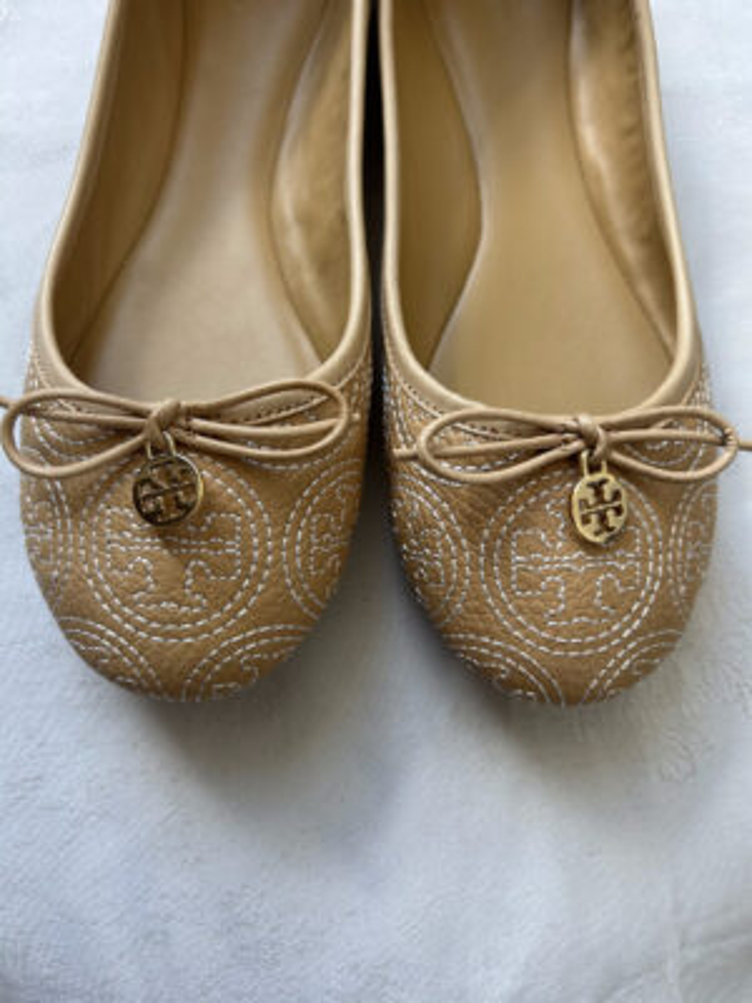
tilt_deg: -77.0
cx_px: 376
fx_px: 753
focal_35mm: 26
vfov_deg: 67.3
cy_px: 502
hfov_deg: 53.1
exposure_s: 1/121
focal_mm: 5.7
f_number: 1.5
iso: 64
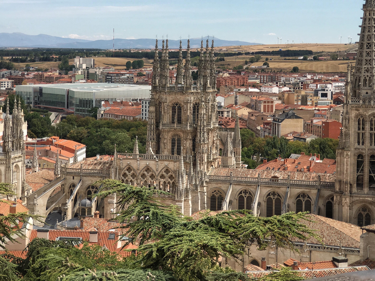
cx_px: 169
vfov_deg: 38.5
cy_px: 113
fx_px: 401
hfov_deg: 50.1
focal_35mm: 37
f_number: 2.2
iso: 25
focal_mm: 4.15
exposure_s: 1/1603
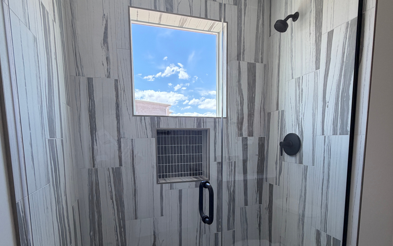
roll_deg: +1.2
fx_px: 214
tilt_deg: -5.9
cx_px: 195
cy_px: 164
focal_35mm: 20
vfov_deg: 58.3
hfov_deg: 85.1
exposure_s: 1/121
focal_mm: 2.22
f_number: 2.2
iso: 64
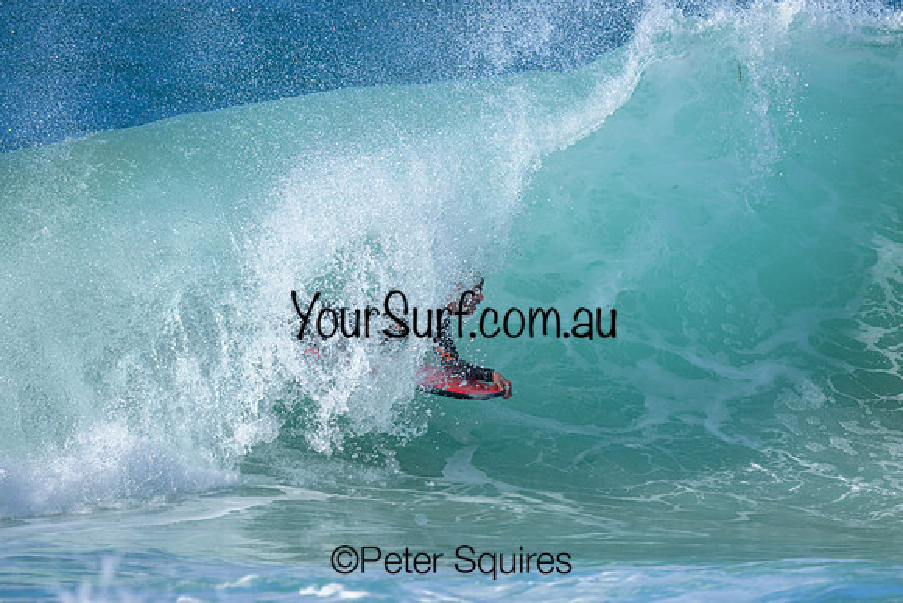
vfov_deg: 1.5
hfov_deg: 2.2
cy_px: 354
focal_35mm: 942
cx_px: 521
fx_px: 23640
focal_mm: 800
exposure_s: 1/2000
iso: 360
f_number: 6.3
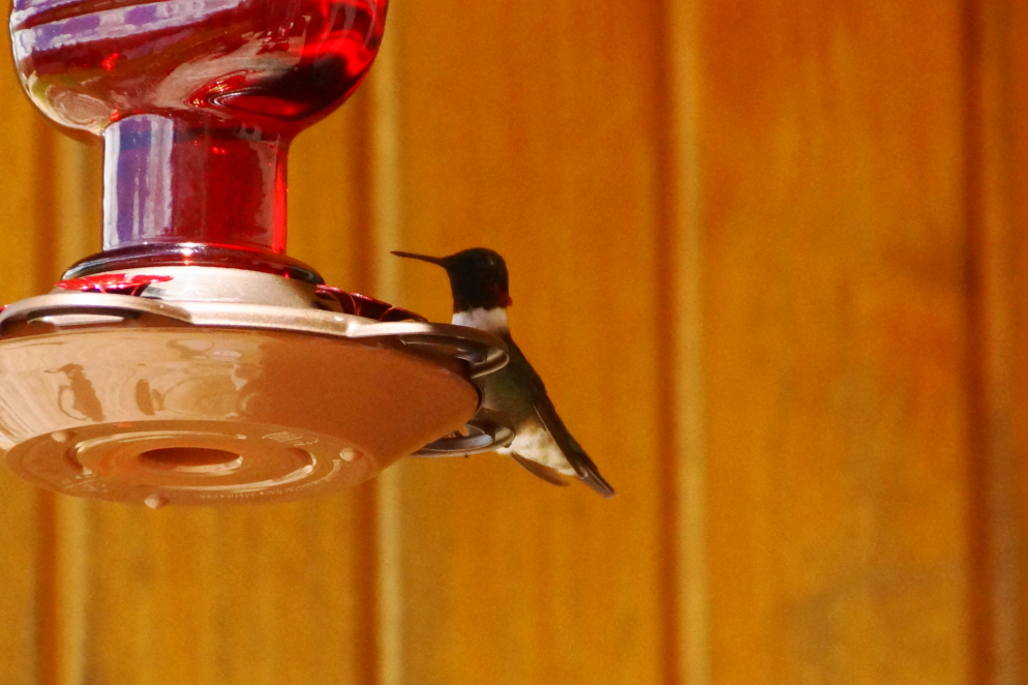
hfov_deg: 5.5
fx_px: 10761
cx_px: 513
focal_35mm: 377
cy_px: 342
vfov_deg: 3.6
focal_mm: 250
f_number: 6.3
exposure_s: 1/400
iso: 1000
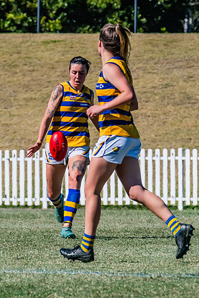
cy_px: 151
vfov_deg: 2.1
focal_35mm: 993
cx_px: 87
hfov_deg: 1.4
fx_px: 8232
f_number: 13
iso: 800
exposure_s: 1/1600
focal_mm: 420
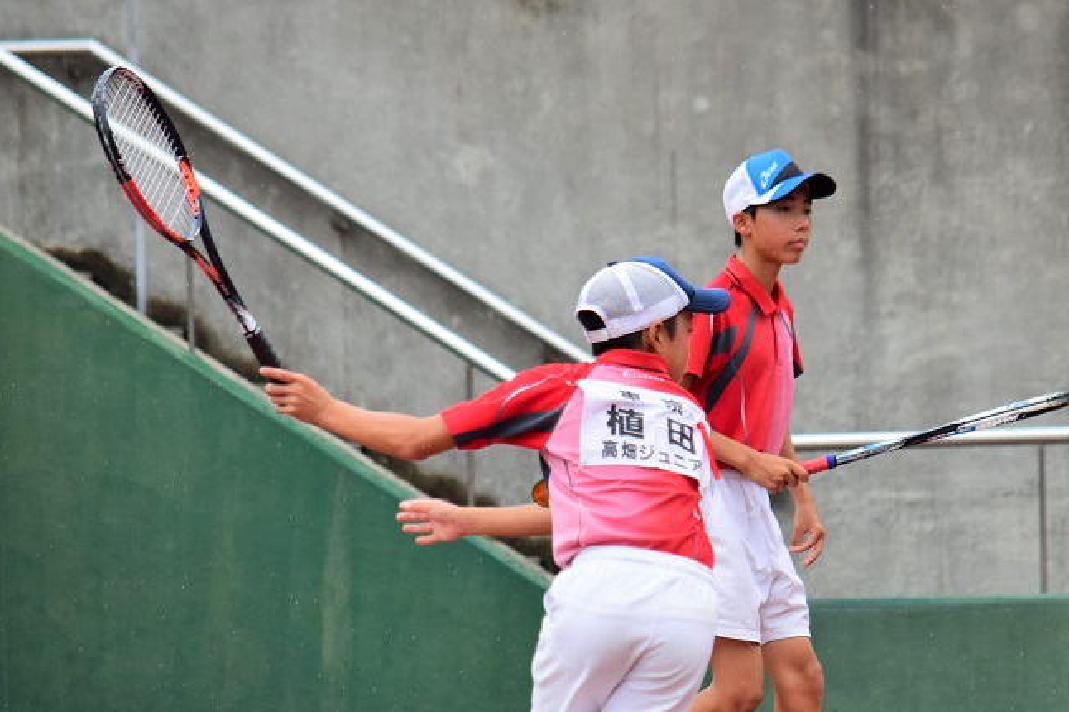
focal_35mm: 453
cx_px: 573
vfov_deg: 3.0
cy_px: 493
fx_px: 13437
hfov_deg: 4.6
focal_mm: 195
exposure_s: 1/1250
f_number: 5
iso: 500
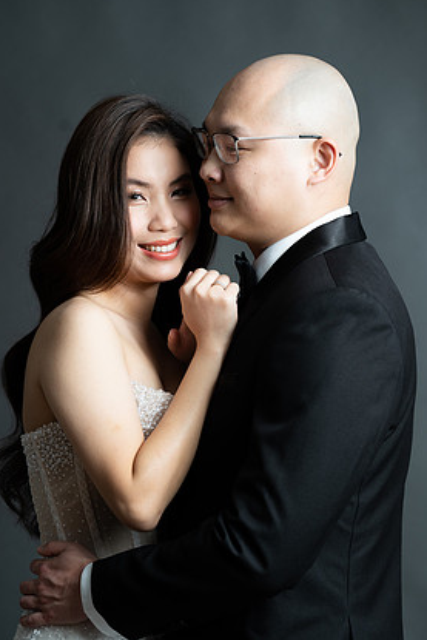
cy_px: 324
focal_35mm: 115
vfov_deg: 17.8
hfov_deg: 11.9
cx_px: 199
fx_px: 2044
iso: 200
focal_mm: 106
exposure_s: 1/200
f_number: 5
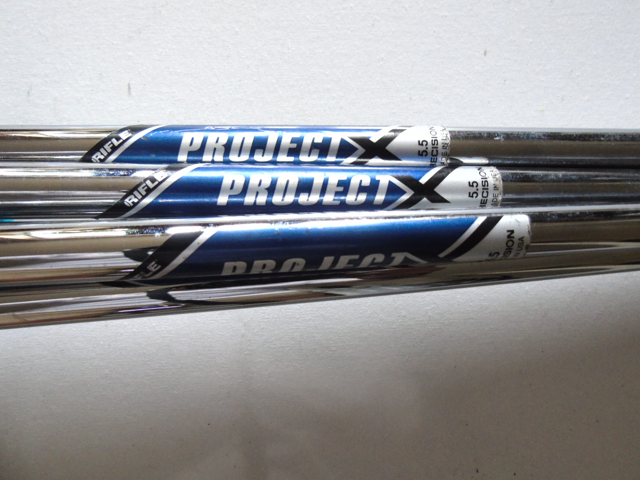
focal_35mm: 27
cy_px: 227
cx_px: 331
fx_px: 499
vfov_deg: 51.3
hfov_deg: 65.3
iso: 400
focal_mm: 4.4
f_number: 3.4
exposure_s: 1/25
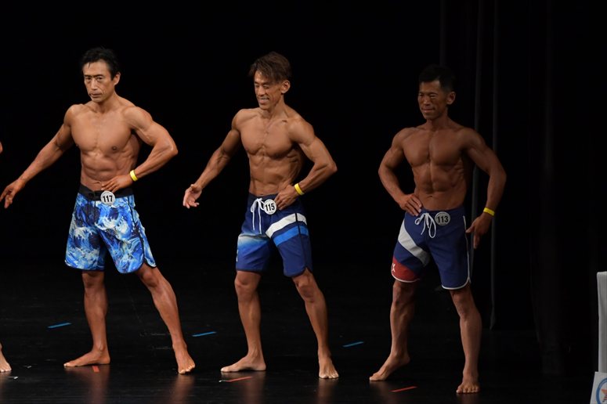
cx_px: 304
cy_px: 202
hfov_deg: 7.6
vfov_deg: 5.1
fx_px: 4550
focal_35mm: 270
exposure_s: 1/400
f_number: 5.6
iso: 3200
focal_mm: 180
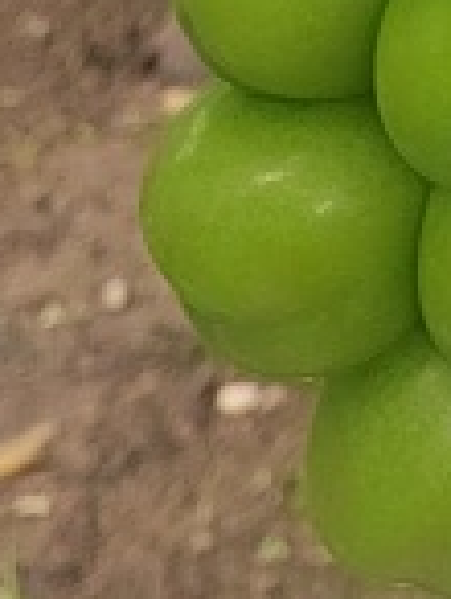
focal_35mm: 168
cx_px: 1152
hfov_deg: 8.1
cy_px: -818
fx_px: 2910
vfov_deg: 10.3
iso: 697
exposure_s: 1/100
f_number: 1.9
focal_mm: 5.52
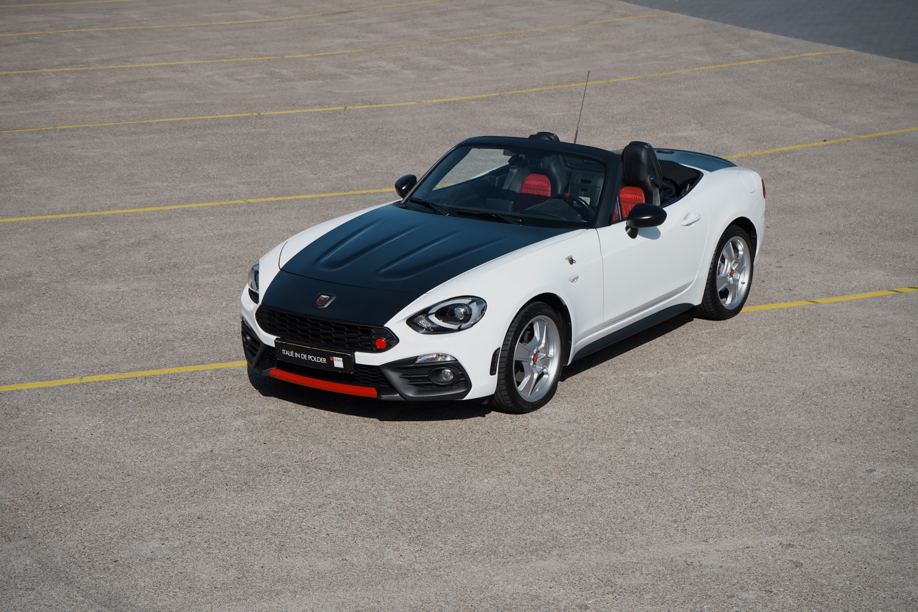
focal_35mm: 70
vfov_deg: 19.5
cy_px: 306
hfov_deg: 28.8
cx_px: 459
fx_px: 1785
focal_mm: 70
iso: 100
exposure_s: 1/400
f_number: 9
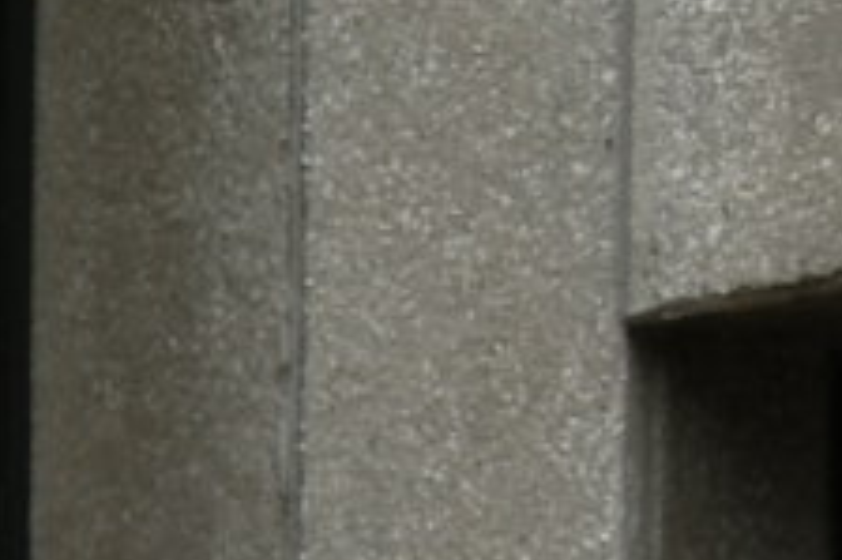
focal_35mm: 217
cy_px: 1748
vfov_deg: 5.8
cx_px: -1857
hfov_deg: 7.9
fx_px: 5072
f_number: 6.3
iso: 160
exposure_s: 1/160
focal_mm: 20
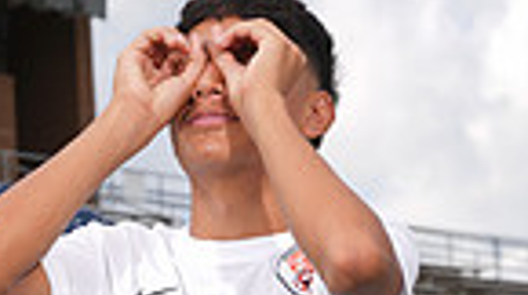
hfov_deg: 9.5
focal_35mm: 228
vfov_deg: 5.1
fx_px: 3187
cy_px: 732
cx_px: 175
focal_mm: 70
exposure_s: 1/200
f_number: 7.1
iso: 80
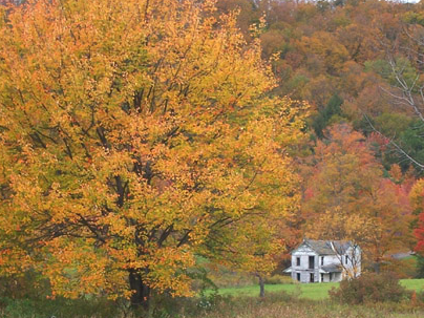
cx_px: 246
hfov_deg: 10.6
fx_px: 2291
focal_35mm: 187
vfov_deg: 7.9
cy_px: 203
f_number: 5.6
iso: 80
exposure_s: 1/125
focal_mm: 18
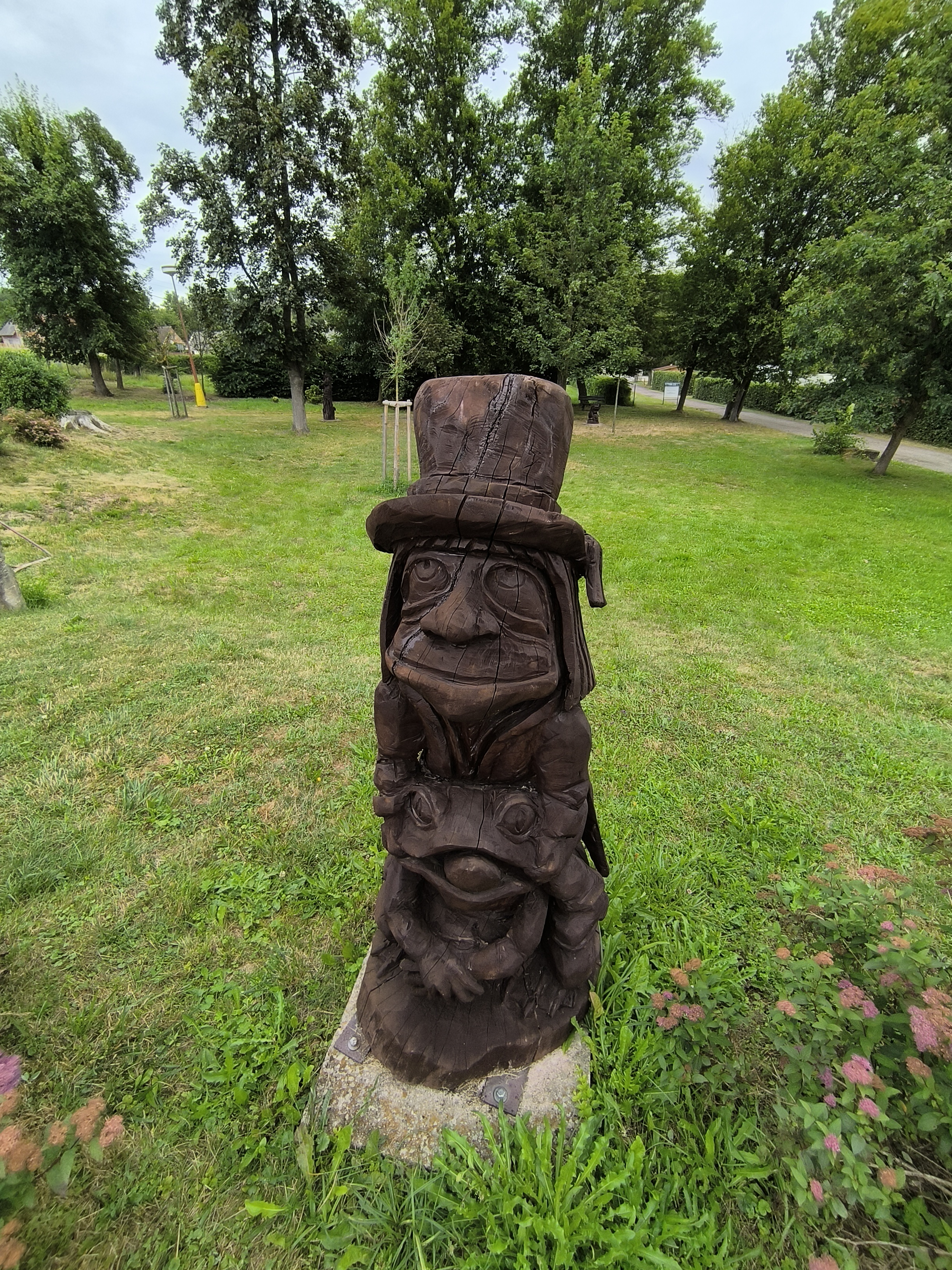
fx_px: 587
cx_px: 476
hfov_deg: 78.1
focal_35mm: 16
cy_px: 635
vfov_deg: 94.5
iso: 50
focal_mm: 1.65
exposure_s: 1/630
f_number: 2.2
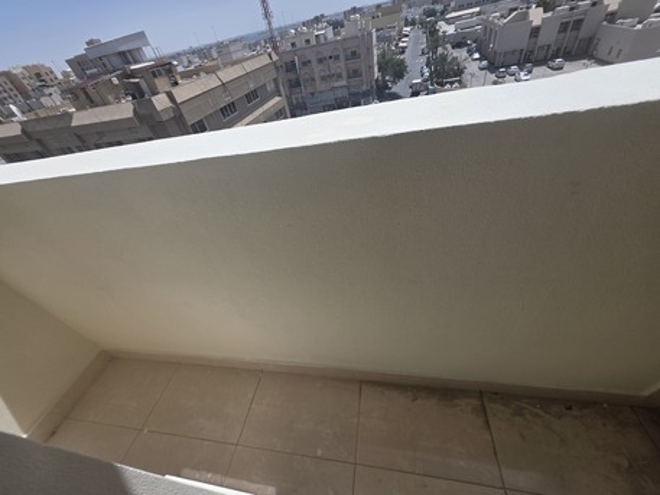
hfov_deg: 106.2
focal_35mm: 13
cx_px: 330
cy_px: 248
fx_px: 248
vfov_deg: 89.9
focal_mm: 2.2
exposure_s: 1/3409
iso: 40
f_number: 1.9
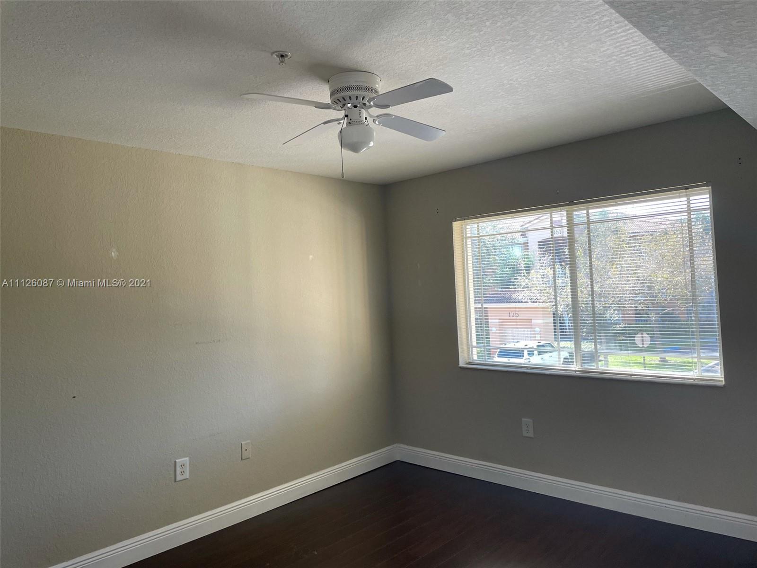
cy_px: 284
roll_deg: +3.0
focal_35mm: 26
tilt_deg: +2.0
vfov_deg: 53.1
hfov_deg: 67.3
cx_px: 378
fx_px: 569
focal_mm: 4.2
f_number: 1.6
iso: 80
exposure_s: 1/120
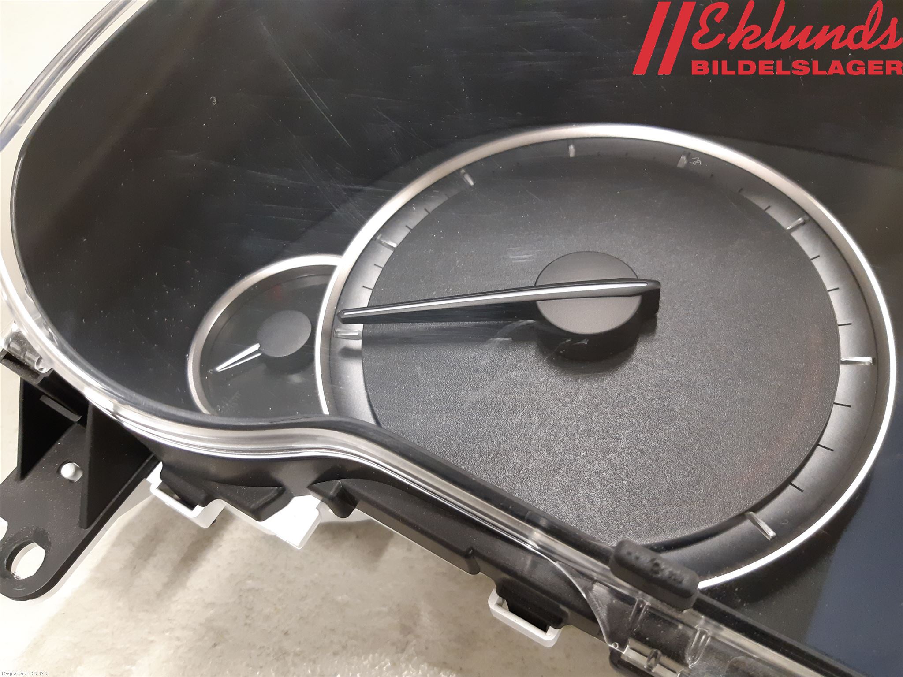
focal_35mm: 26
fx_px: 678
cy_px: 338
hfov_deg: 67.3
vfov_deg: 53.1
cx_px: 452
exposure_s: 1/33
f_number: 1.7
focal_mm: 3.93
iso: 250
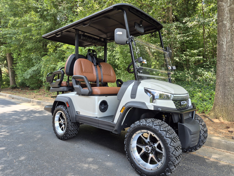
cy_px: 88
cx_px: 117
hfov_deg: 73.9
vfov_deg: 58.9
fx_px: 155
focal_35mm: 23
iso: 40
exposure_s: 1/180
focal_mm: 5.4
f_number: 1.8
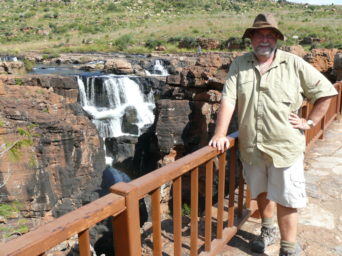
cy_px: 128
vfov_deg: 40.7
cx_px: 171
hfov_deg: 52.6
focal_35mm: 35
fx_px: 346
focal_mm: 7.4
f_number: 5.6
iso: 100
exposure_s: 1/250
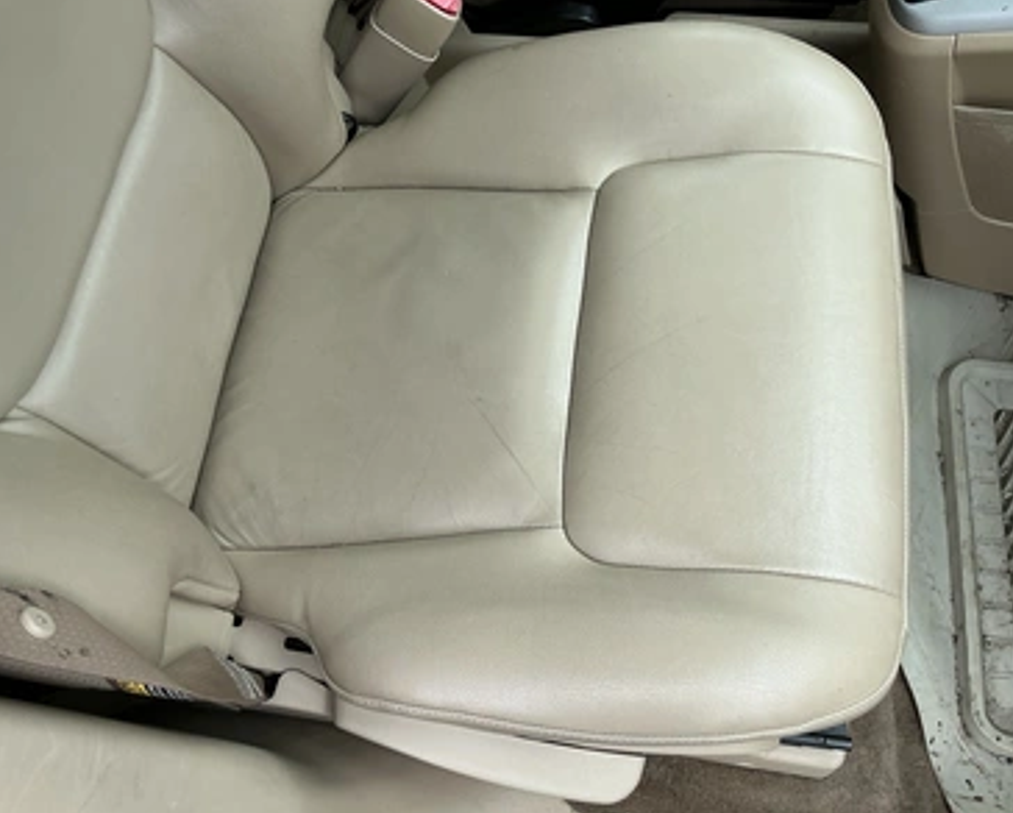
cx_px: 479
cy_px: 406
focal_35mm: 30
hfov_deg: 58.7
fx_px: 900
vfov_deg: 48.6
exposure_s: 1/394
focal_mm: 3
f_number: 1.8
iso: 25
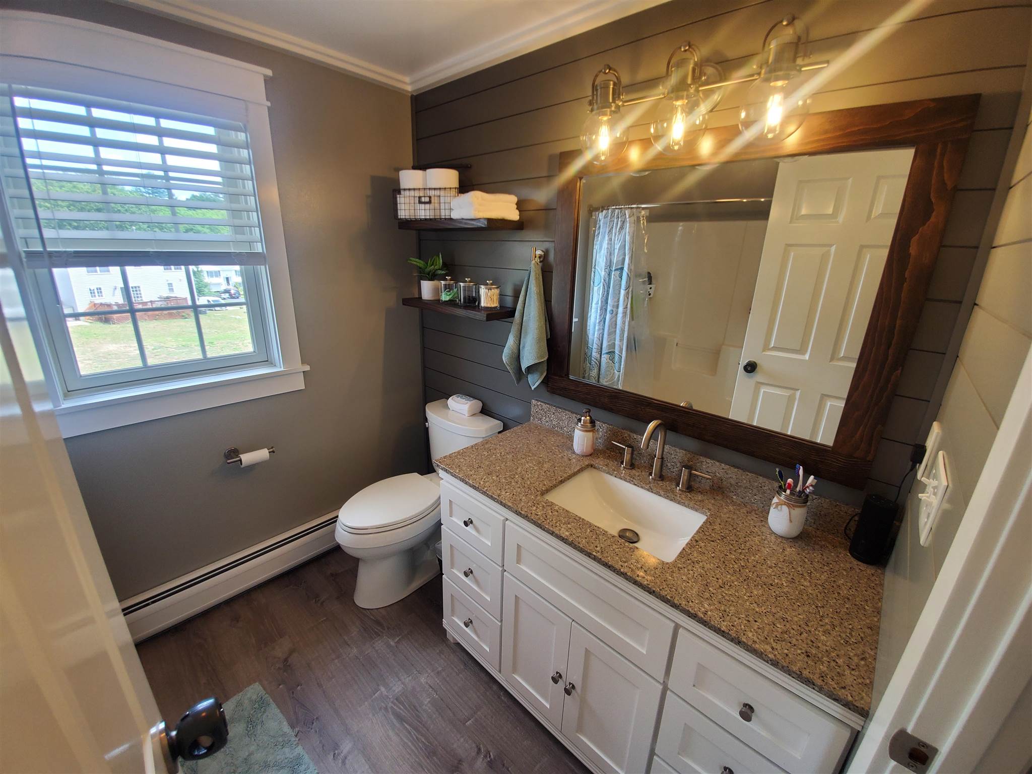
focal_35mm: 13
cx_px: 516
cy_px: 387
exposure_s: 1/44
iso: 100
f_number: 2.2
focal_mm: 1.8
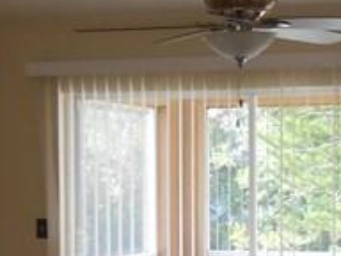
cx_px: 153
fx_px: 1369
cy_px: 233
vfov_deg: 10.6
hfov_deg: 14.2
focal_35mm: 139
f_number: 3.5
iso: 160
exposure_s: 1/30
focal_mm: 4.6
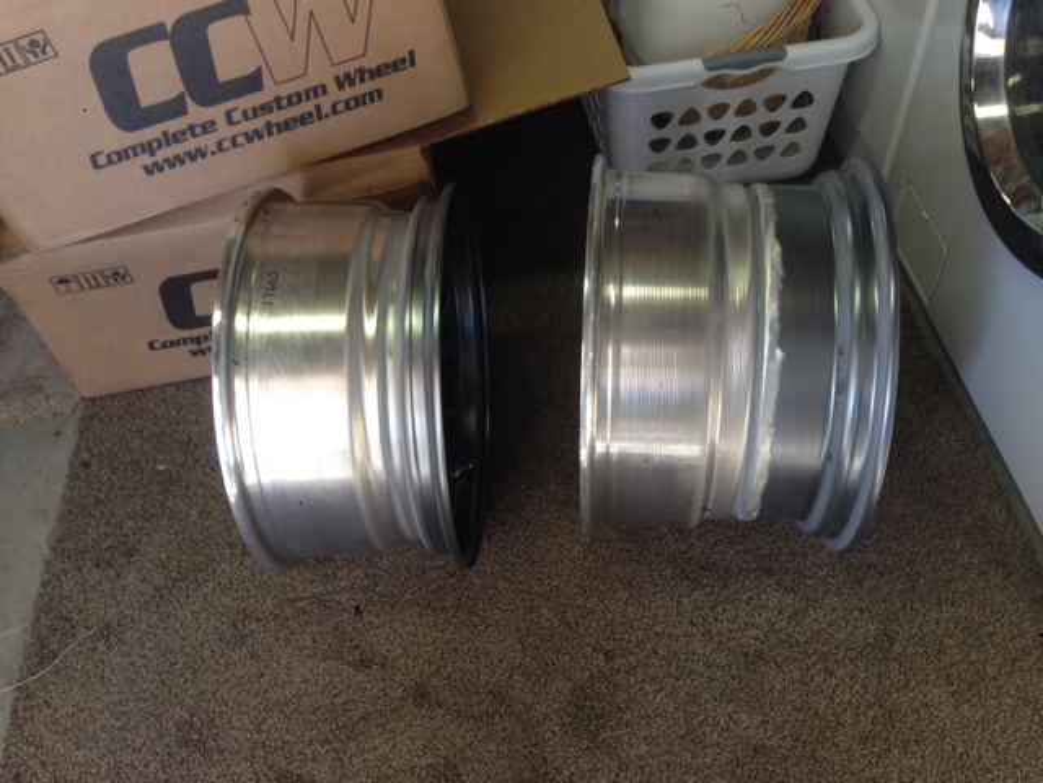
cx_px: 522
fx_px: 994
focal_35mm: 33
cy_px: 392
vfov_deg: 42.9
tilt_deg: -51.1
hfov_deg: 55.4
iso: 64
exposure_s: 1/40
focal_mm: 4.12
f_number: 2.4
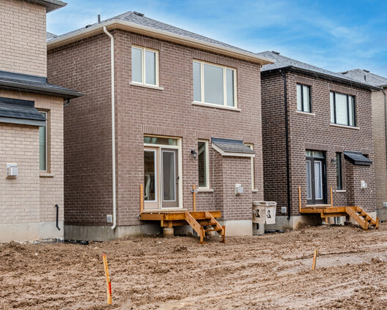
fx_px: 584
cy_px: 155
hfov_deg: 36.7
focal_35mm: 51
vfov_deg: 29.7
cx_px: 188
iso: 500
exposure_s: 1/125
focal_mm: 30
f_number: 9
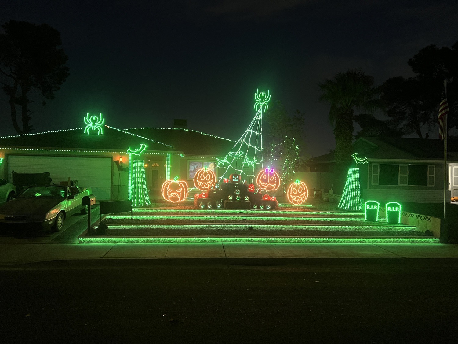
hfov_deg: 67.3
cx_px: 229
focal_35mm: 26
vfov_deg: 53.1
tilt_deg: +0.4
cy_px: 172
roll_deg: -0.2
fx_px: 344
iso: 500
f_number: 1.5
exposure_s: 1/41
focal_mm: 5.7
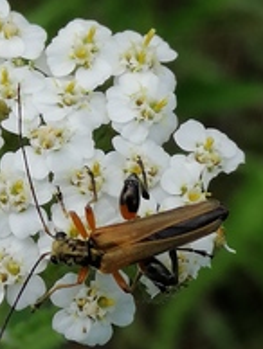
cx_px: 207
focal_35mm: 188
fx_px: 1900
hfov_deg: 7.9
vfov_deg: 10.4
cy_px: 367
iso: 50
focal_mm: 3.95
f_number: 1.8
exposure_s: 1/672
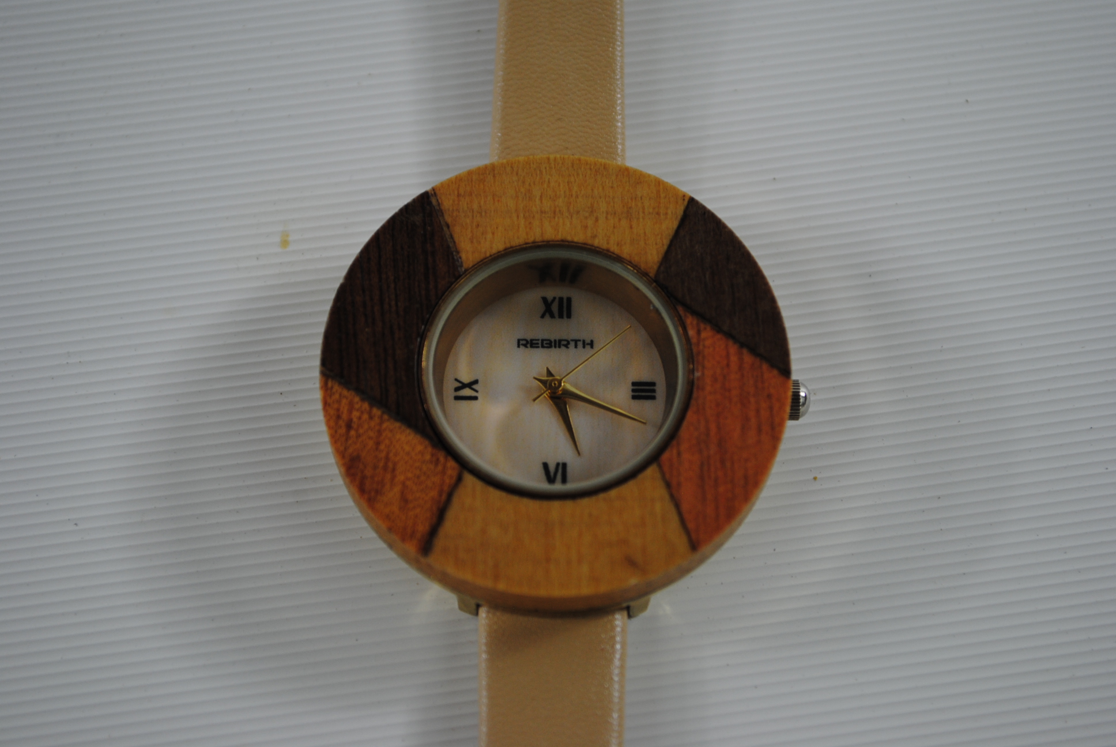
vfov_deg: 16.6
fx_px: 2561
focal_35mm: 82
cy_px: 374
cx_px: 558
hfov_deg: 24.6
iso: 200
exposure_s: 1/50
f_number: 5.6
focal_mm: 55
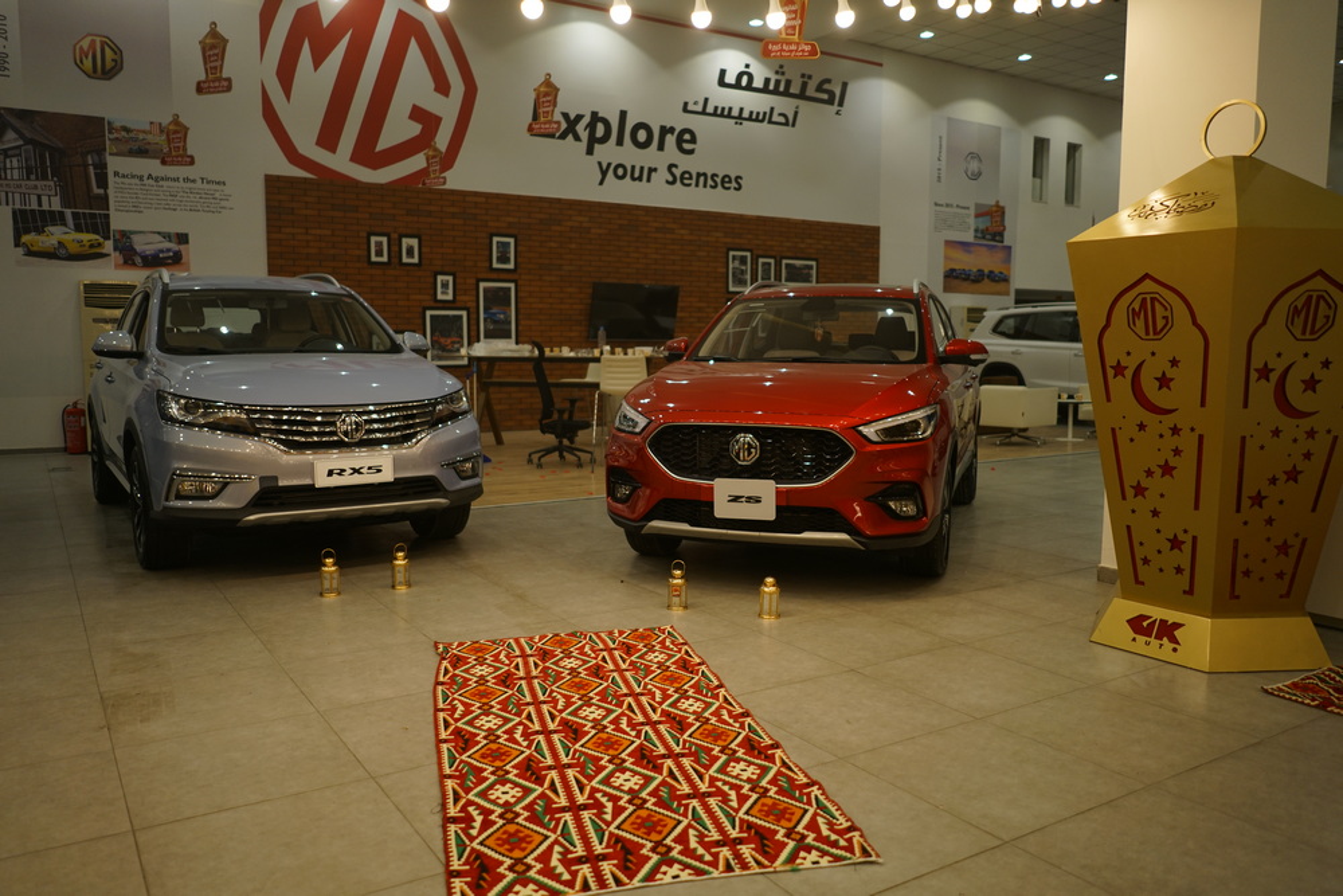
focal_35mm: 28
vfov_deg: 46.4
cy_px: 448
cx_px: 672
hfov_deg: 65.5
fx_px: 1045
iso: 500
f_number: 2
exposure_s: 1/160
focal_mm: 28
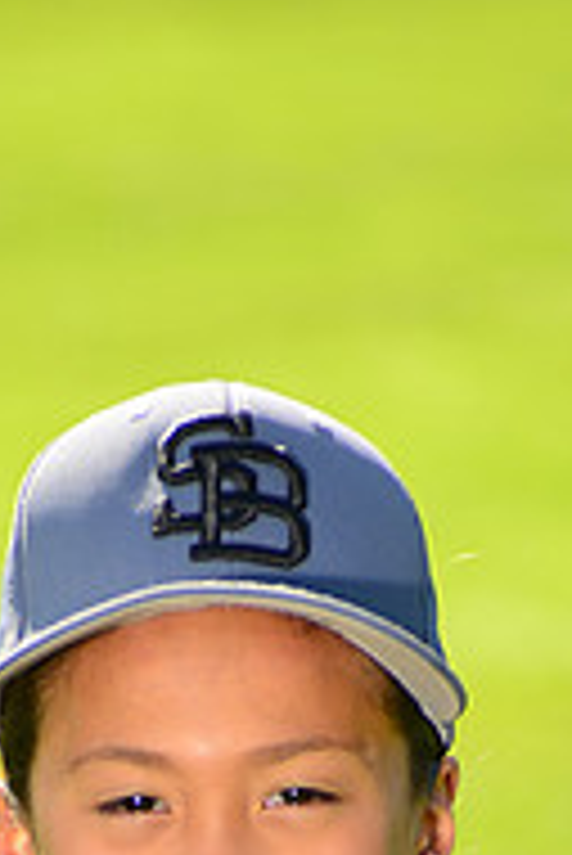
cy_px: 1269
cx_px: 169
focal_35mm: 519
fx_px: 12346
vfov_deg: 4.0
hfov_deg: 2.7
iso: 100
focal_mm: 170
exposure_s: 1/250
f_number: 5
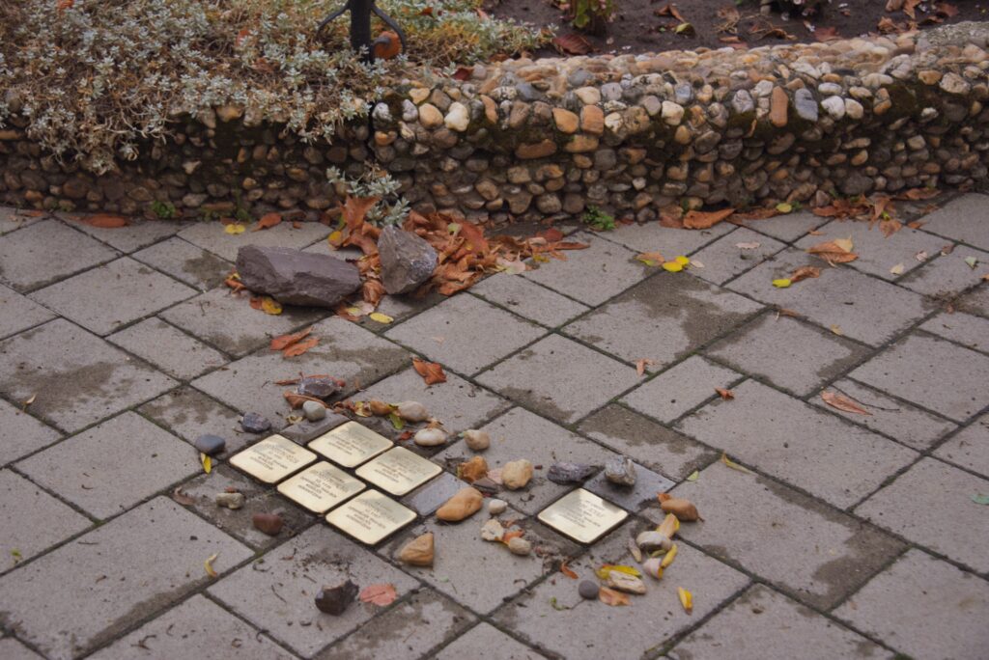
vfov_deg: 20.9
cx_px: 494
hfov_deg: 30.9
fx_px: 1787
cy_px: 330
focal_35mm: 65
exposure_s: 1/40
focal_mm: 65
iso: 200
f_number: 5.6
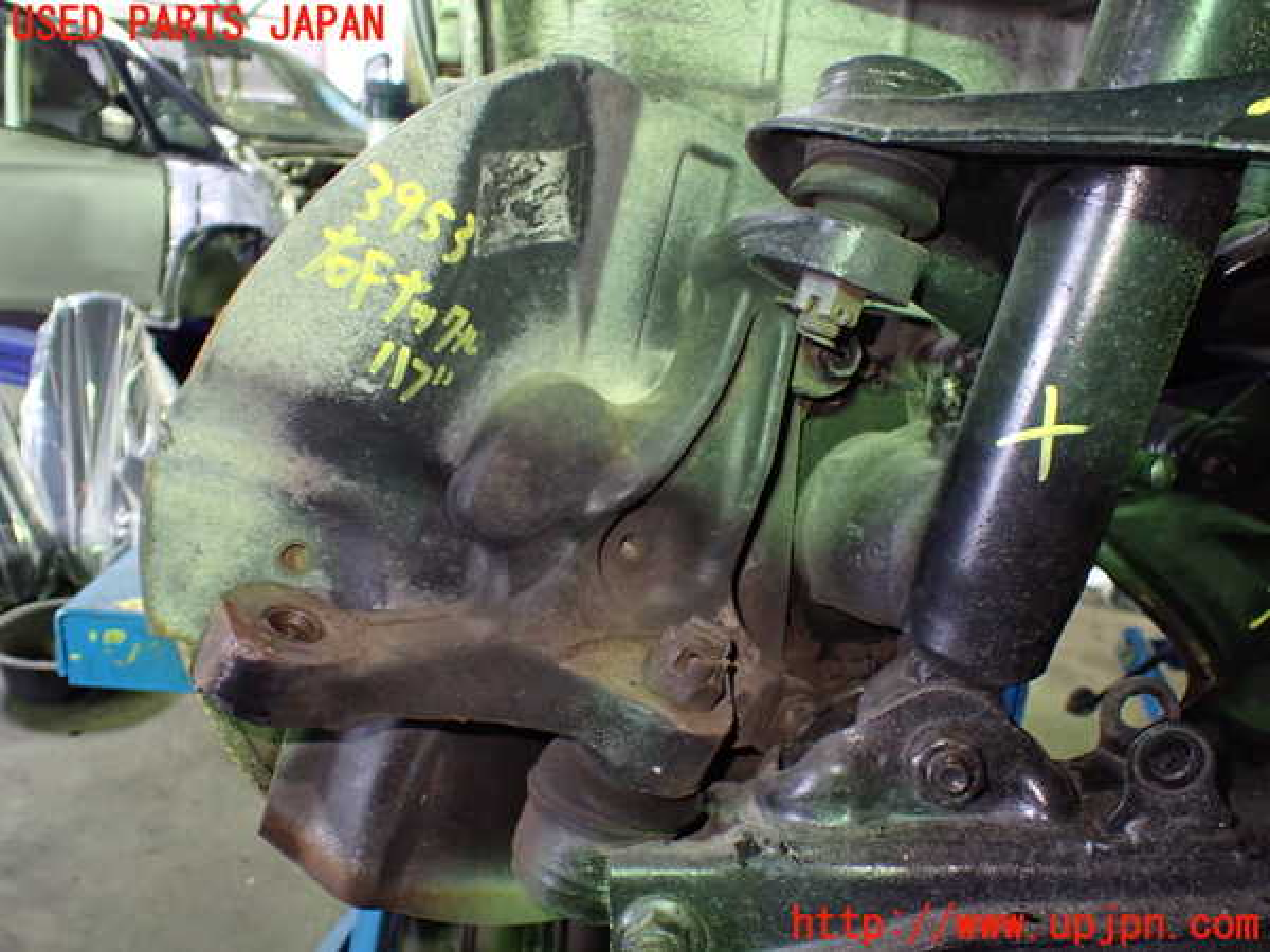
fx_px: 1101
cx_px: 635
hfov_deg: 60.0
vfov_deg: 46.8
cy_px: 476
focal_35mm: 30
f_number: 2.3
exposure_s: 1/40
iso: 800
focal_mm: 5.4
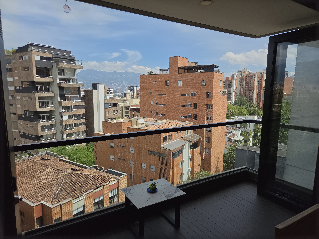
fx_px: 212
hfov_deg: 73.9
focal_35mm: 23
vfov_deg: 58.9
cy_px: 120
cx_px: 160
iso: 50
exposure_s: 1/4301
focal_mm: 5.4
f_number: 1.8
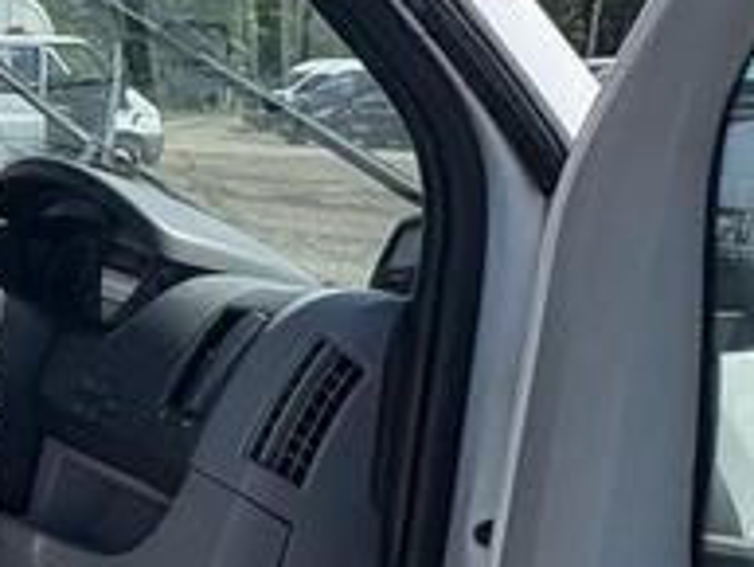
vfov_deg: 22.6
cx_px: -398
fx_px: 1417
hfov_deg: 23.4
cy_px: 332
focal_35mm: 65
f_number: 2.2
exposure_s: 1/1048
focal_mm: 2.22
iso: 64
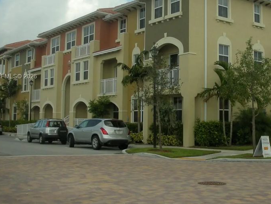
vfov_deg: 27.4
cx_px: 162
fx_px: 415
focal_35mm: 53
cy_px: 77
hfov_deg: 36.0
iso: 61
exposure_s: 1/127
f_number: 7.9
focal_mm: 5.8
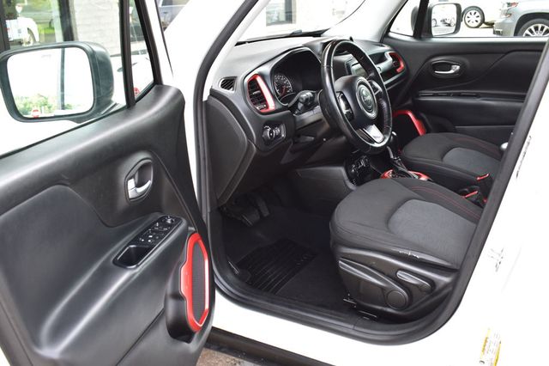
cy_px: 183
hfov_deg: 53.2
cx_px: 274
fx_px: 549
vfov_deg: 36.8
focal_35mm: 36
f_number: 7.1
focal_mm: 24
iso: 400
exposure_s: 1/30
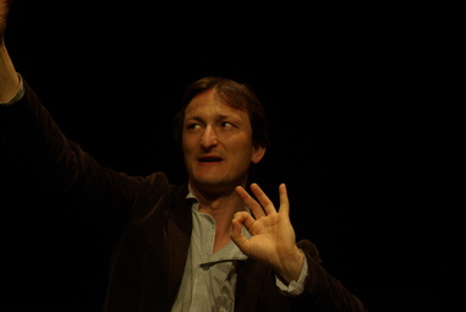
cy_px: 179
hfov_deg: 23.4
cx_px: 120
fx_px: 1113
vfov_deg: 15.9
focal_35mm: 86
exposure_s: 1/20
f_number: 4
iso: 400
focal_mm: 33
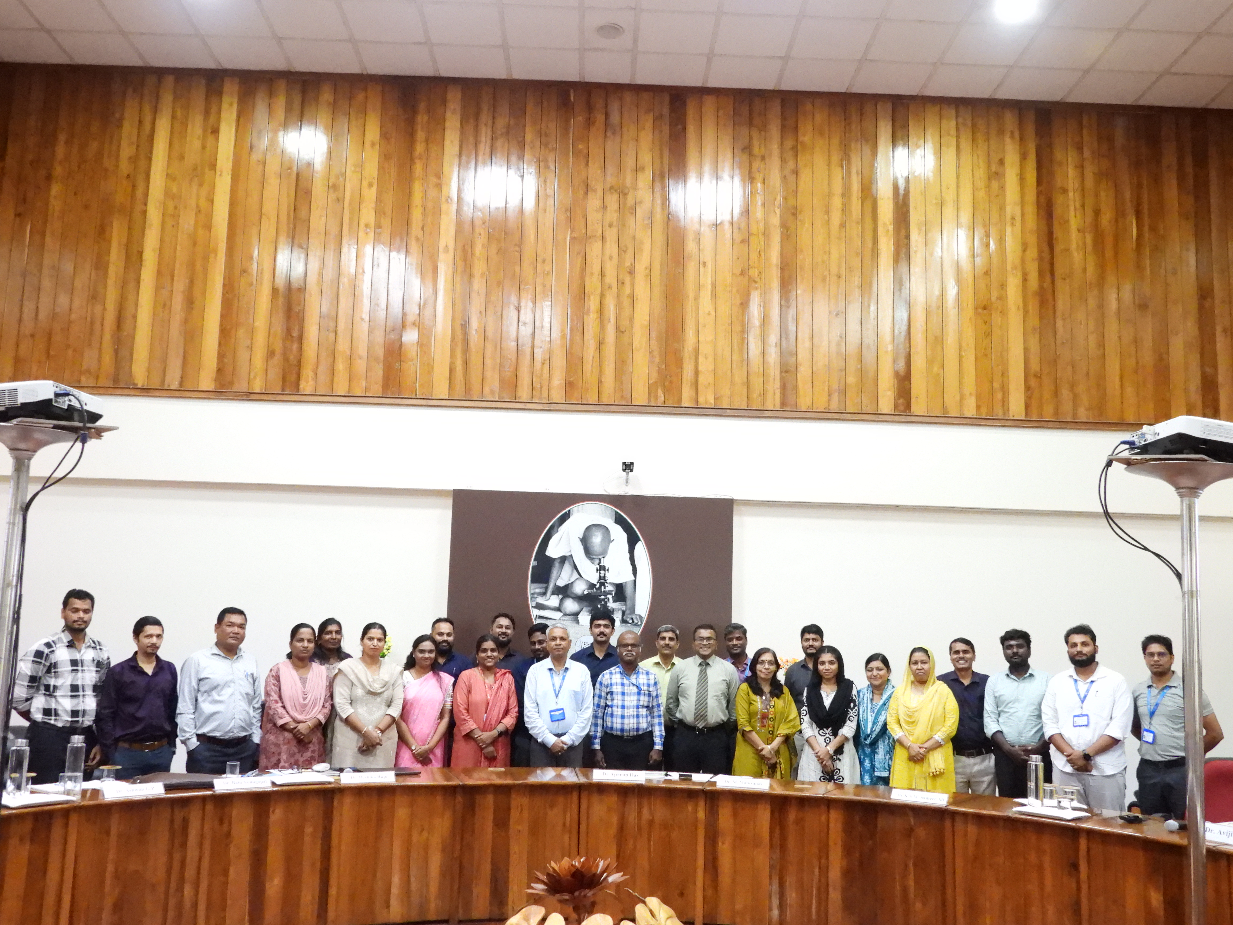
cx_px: 616
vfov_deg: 42.9
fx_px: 1175
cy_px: 462
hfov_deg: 55.4
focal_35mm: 33
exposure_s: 1/30
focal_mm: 5.9
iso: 1600
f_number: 3.2
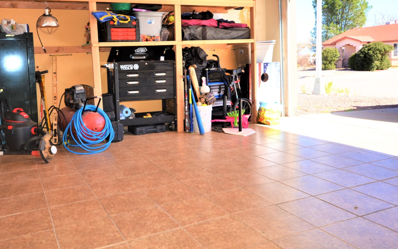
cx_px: 152
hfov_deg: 64.3
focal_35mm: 29
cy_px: 84
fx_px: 312
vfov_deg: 42.9
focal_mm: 13
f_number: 4.5
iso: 180
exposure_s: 1/250
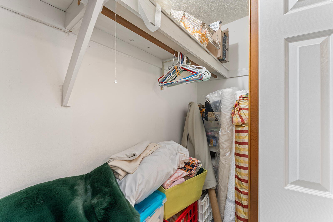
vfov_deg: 81.2
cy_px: 111
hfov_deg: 104.2
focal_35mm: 14
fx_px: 130
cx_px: 166
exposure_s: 2.5
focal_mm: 14
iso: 320
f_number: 6.3
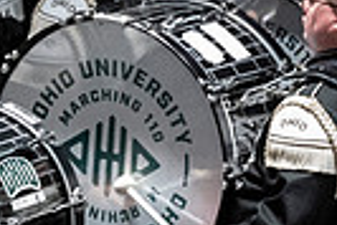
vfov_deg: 1.1
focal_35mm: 1308
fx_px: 12258
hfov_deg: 1.6
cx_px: -286
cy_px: 212
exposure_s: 1/500
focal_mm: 200
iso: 4000
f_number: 4
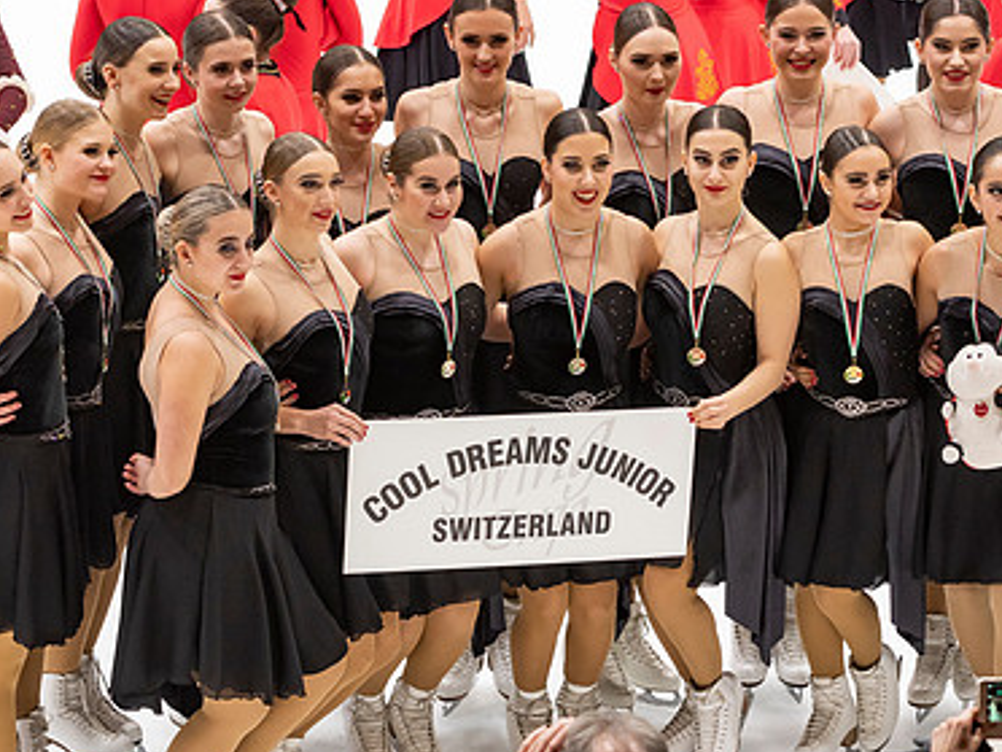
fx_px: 4776
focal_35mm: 165
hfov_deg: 12.0
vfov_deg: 9.0
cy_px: 292
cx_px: 603
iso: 800
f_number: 4.5
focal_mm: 70
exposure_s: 1/125
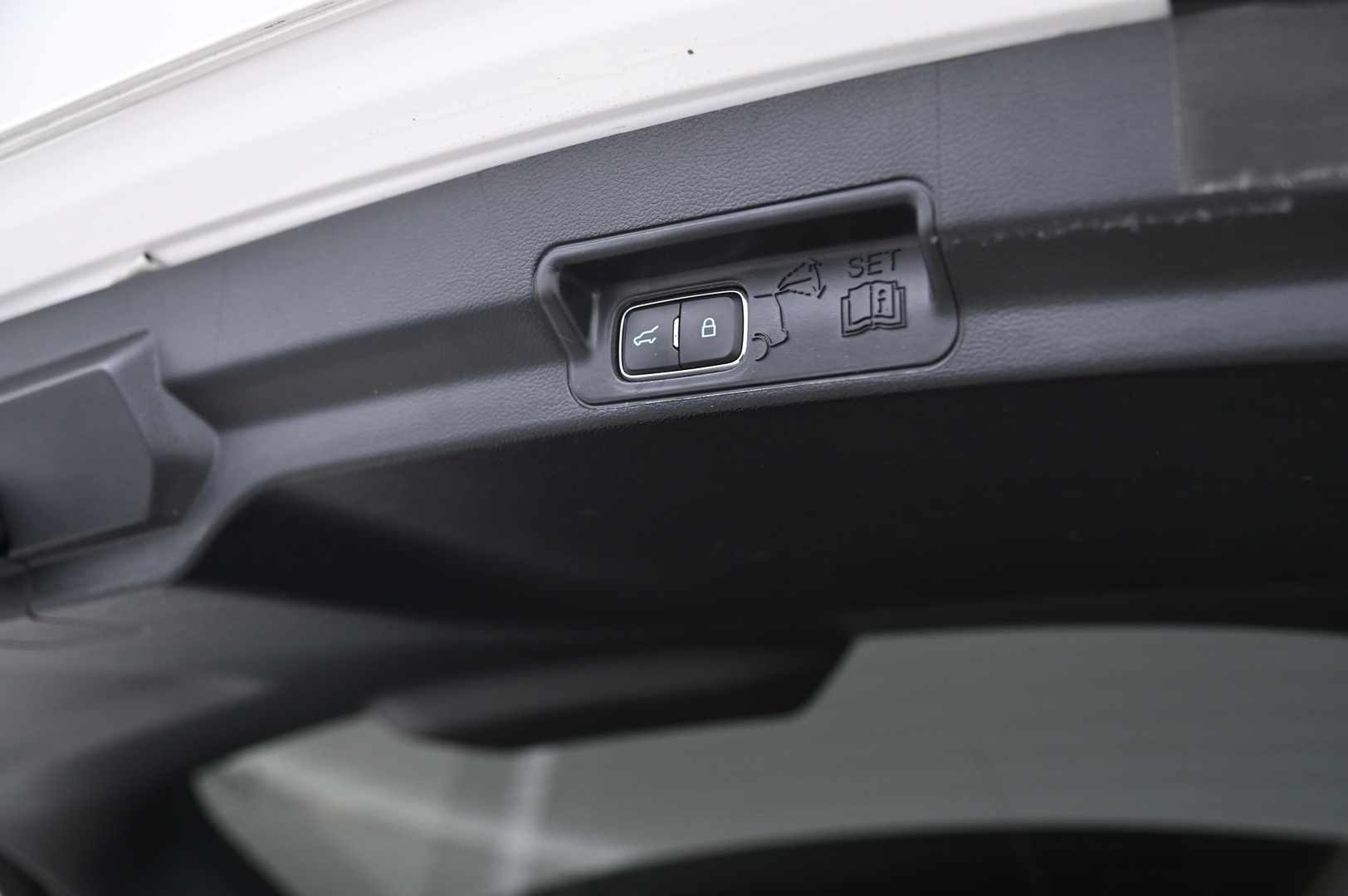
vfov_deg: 35.0
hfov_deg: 50.7
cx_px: 674
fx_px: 1422
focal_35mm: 38
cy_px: 448
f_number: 4
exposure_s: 1/50
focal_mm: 38
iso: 2000
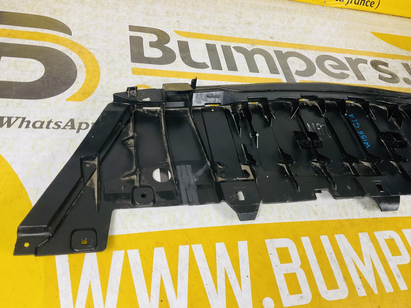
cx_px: 206
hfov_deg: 61.7
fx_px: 344
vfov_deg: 48.2
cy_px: 154
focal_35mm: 29
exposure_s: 1/50
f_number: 1.8
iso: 80
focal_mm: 3
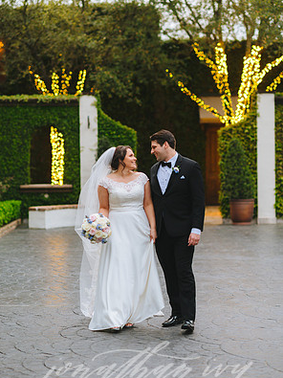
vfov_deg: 21.1
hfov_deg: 15.9
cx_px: 141
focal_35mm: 93
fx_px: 1014
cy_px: 193
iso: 640
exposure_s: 1/200
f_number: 2
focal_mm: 85
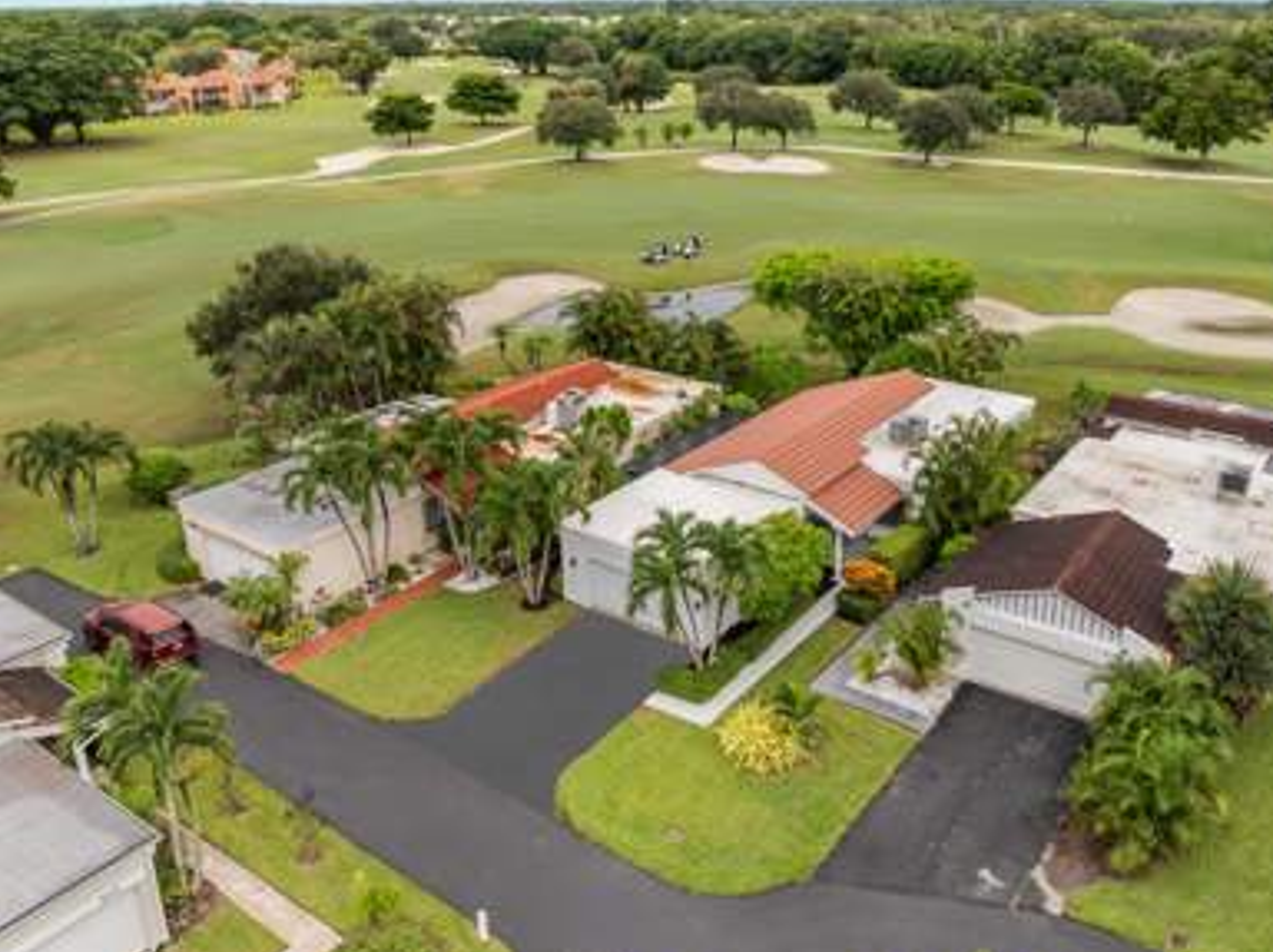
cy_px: 376
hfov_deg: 59.7
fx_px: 1102
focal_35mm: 30
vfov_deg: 46.4
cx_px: 739
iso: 140
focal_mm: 12.29
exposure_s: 1/160
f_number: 2.8
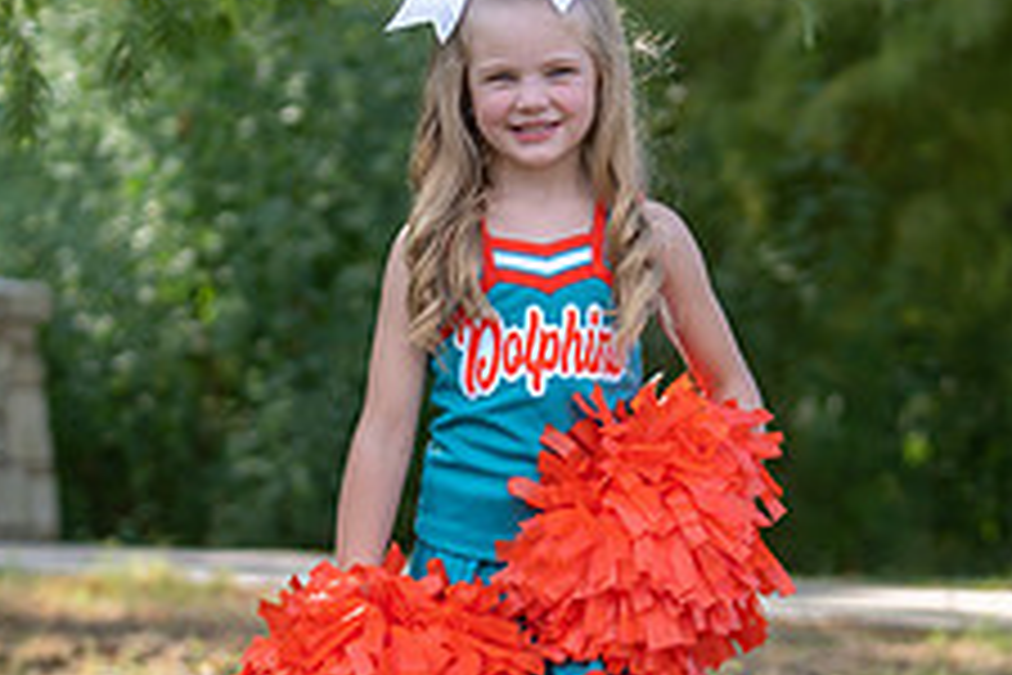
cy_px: 547
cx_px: 517
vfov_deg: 7.5
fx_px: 5144
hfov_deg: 11.2
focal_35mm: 183
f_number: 2.8
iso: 100
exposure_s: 1/320
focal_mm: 71
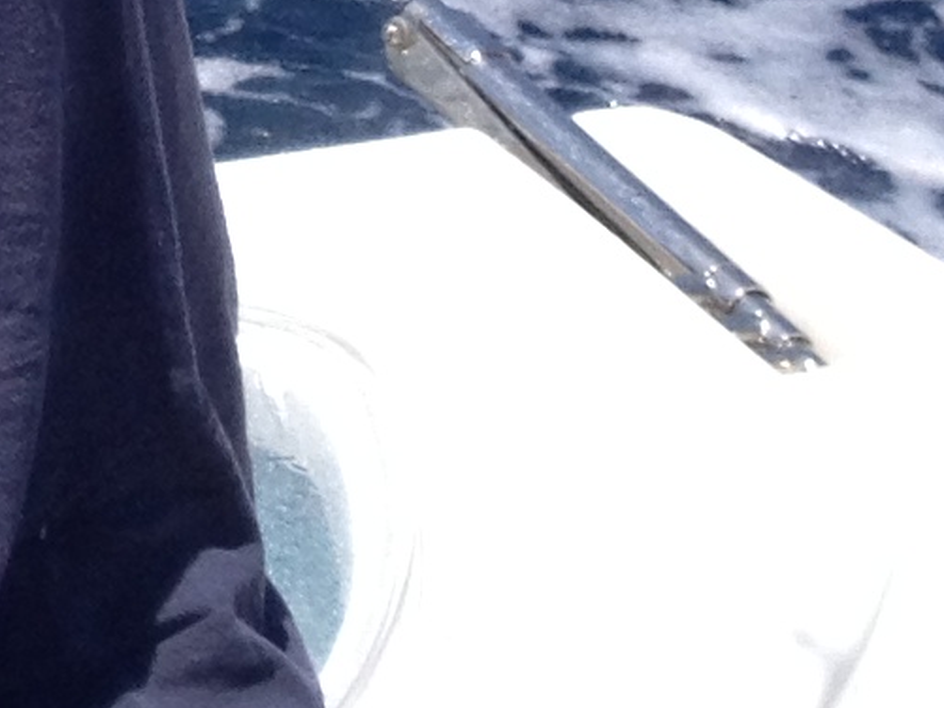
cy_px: -1247
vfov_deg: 6.1
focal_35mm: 228
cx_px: -923
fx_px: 6219
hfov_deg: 8.3
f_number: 2.4
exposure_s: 1/1905
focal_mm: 4.28
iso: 50
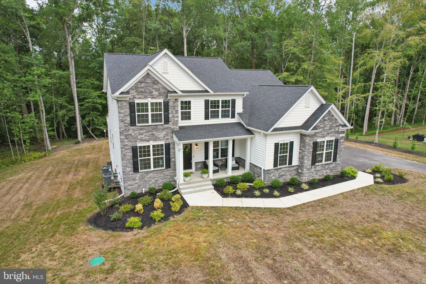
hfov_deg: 78.6
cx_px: 213
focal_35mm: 22
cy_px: 142
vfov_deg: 57.2
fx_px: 260
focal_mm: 8.38
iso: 400
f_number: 2.8
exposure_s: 1/640
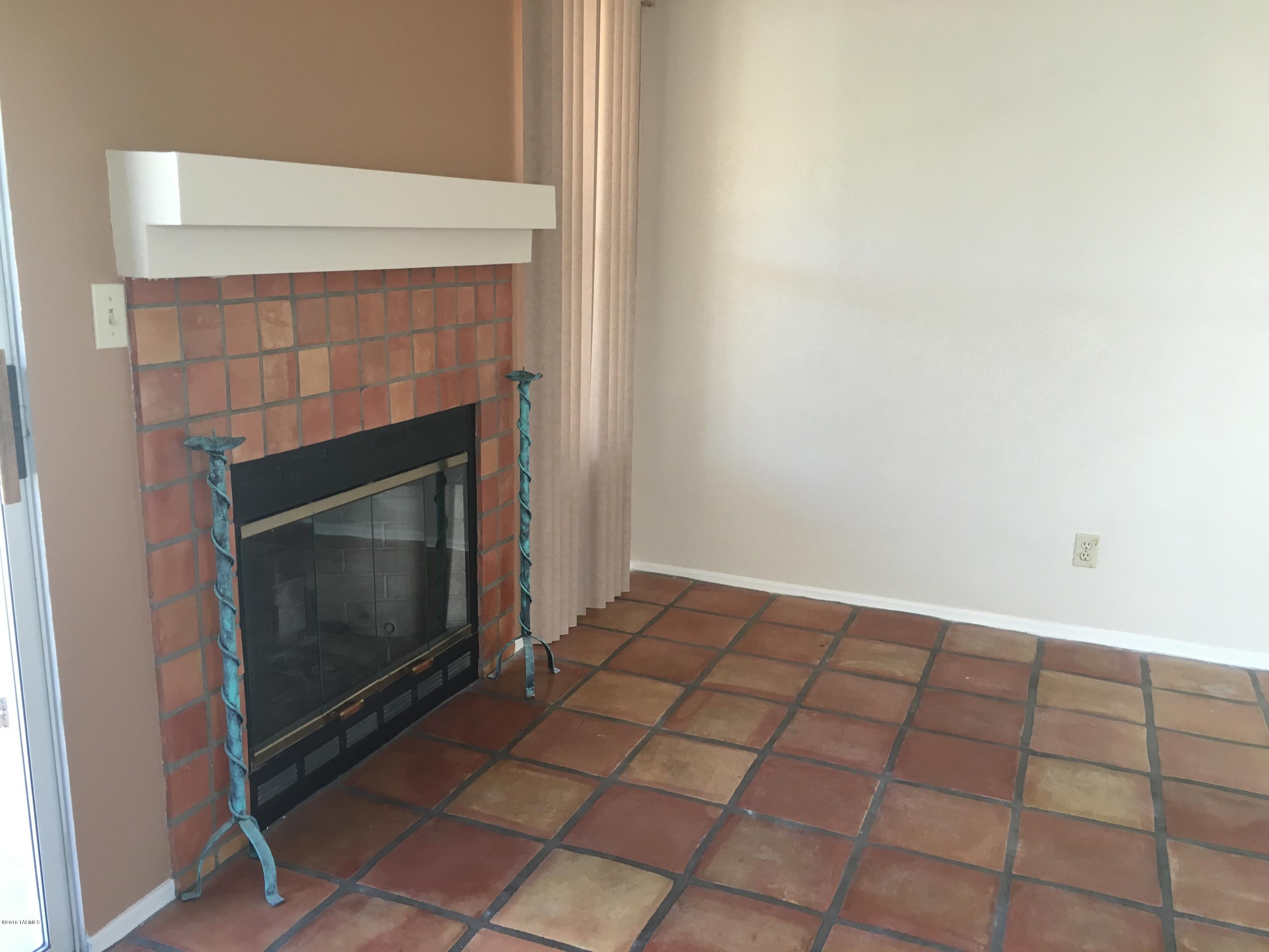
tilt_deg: -13.2
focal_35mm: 29
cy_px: 476
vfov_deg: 48.2
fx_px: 1063
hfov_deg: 61.7
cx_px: 634
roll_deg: -0.9
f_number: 2.2
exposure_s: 1/30
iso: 64
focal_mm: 4.15
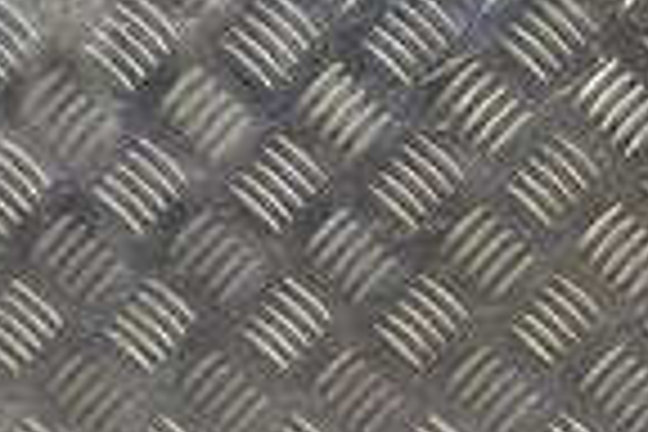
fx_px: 2700
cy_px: 738
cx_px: 711
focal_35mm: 150
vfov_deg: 8.8
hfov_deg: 13.4
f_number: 9
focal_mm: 24
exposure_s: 1/320
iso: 3200
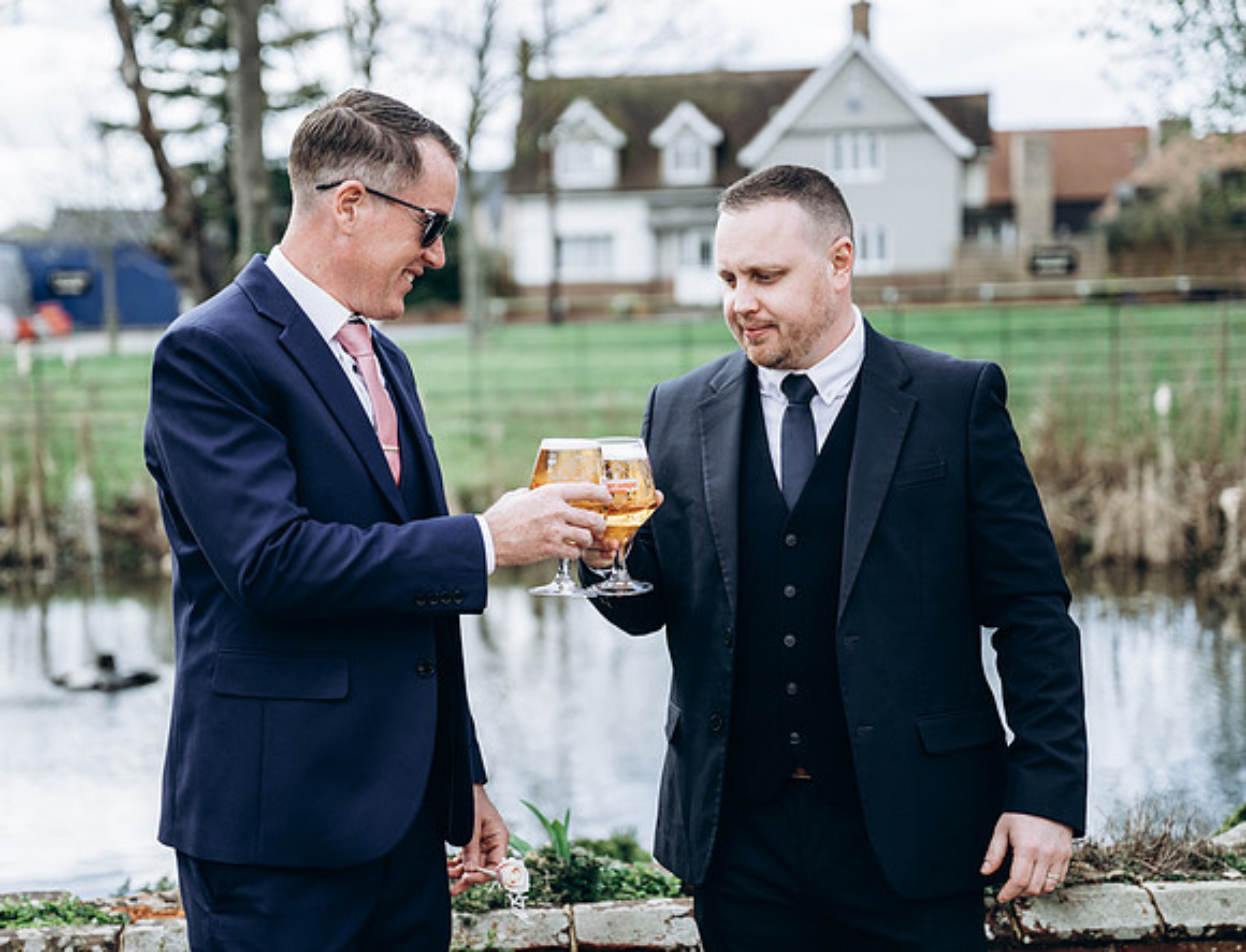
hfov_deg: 24.9
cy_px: 476
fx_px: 2817
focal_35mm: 78
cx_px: 532
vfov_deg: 19.2
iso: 64
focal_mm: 70
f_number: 2.8
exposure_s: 1/250
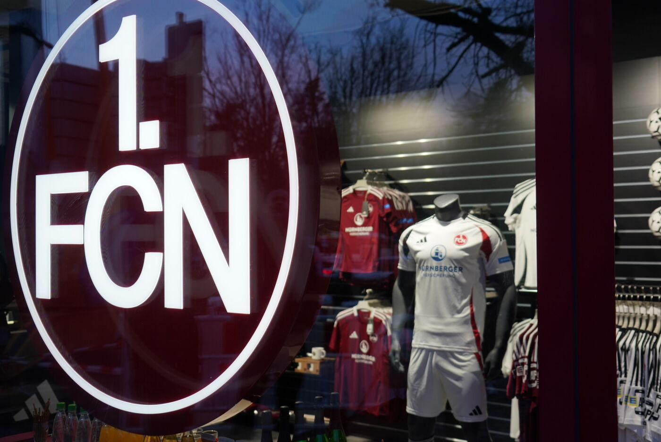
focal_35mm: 39
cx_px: 330
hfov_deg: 49.5
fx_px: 717
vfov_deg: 34.3
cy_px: 221
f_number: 4.5
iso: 200
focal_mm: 39
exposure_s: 1/60
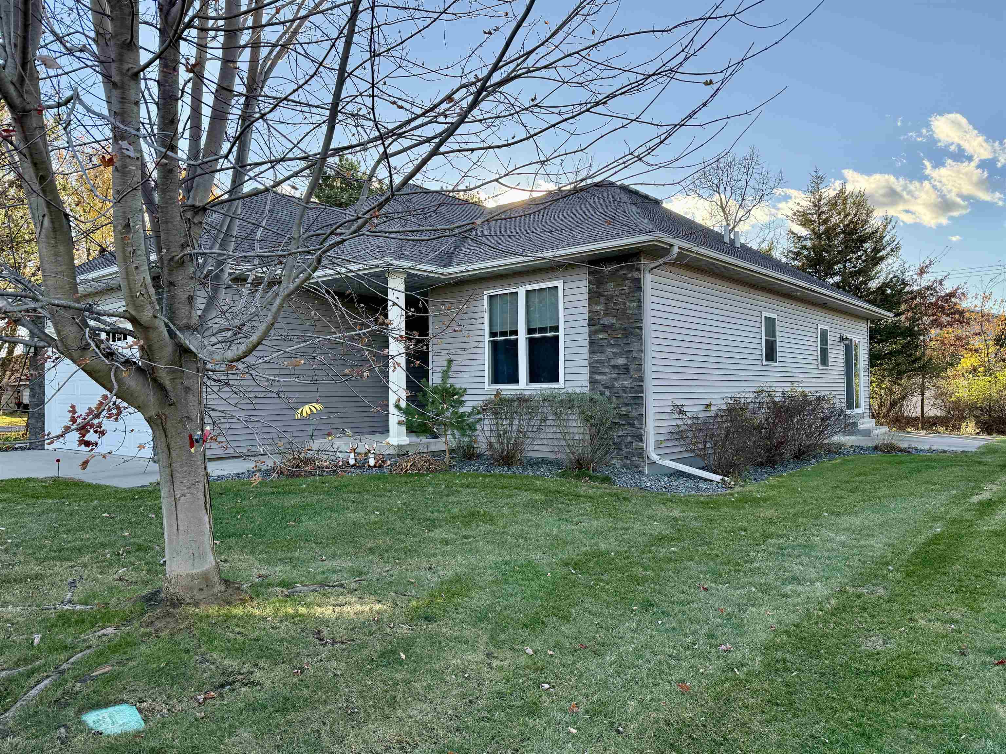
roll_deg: +0.9
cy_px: 377
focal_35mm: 24
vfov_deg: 56.8
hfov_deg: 71.6
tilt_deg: +1.4
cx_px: 503
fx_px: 697
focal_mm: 6.76
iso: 100
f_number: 1.78
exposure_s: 1/955
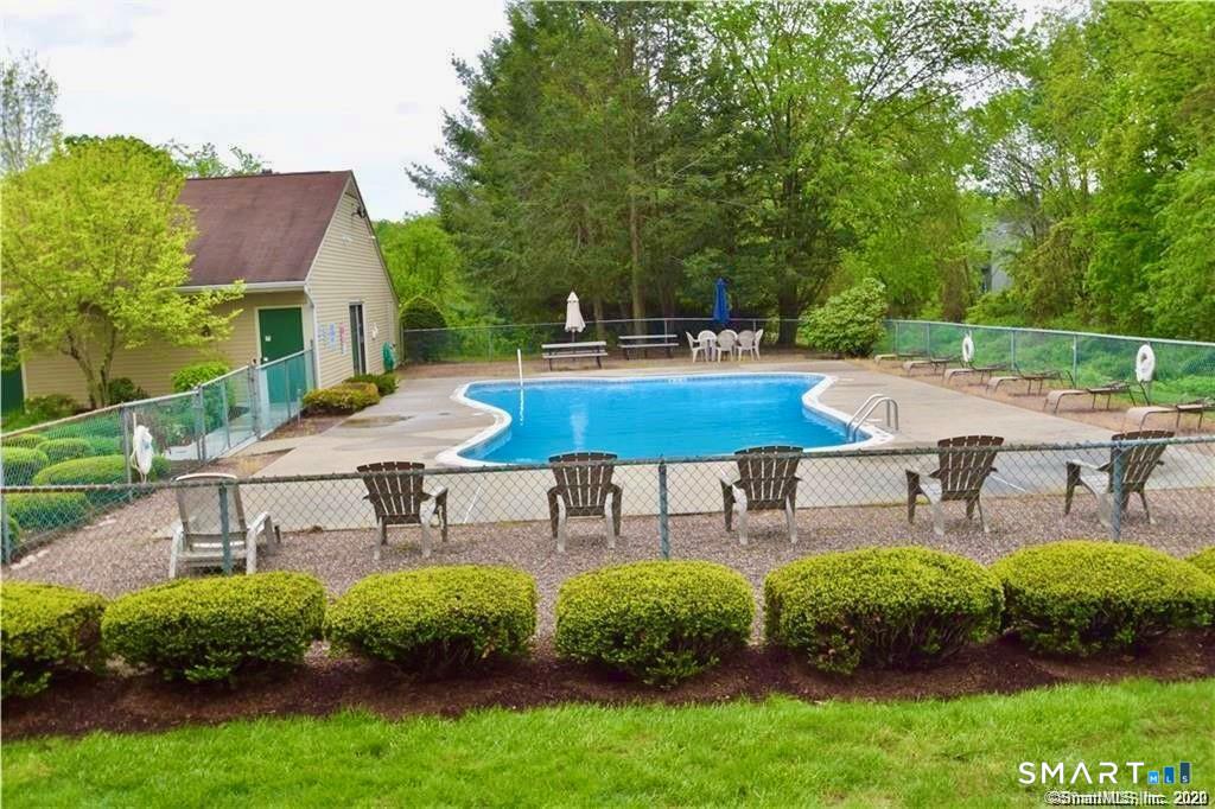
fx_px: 1215
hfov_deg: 53.1
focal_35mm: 36
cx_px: 608
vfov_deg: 36.8
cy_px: 404
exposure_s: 1/250
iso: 200
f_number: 8
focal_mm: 24
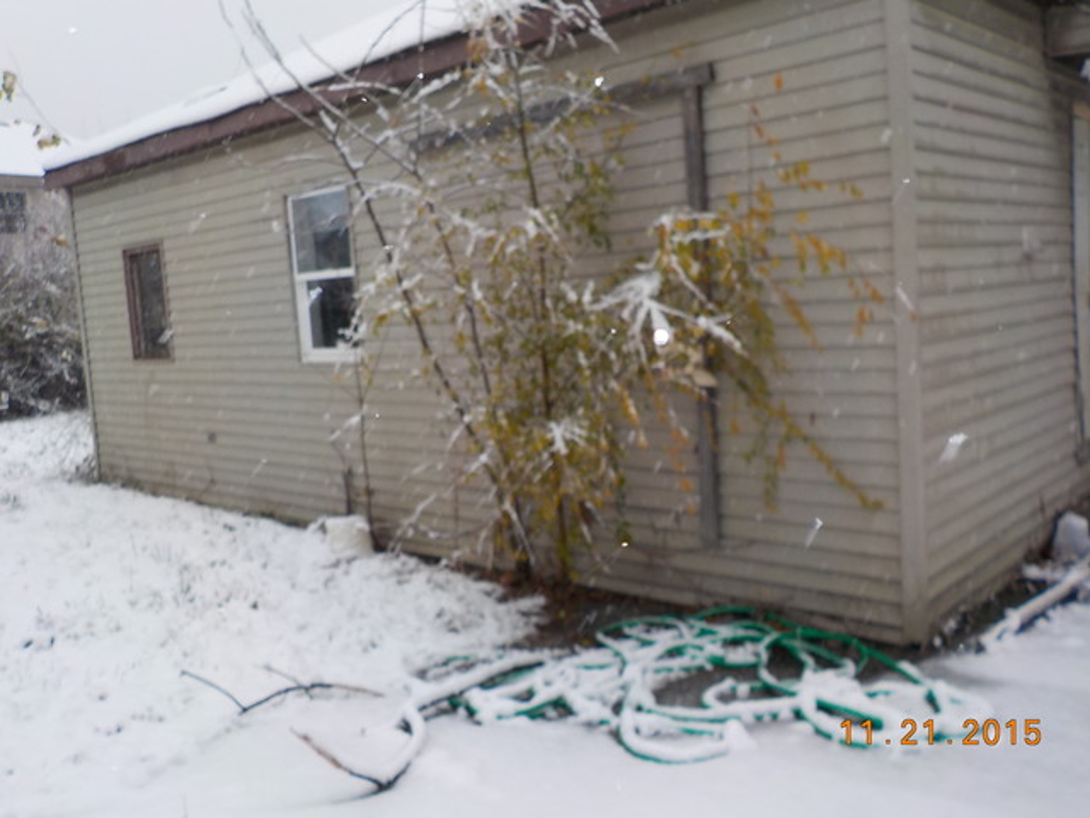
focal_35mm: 30
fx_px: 945
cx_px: 545
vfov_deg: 46.8
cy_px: 409
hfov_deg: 60.0
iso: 125
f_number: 3.3
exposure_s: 1/250
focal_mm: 4.1
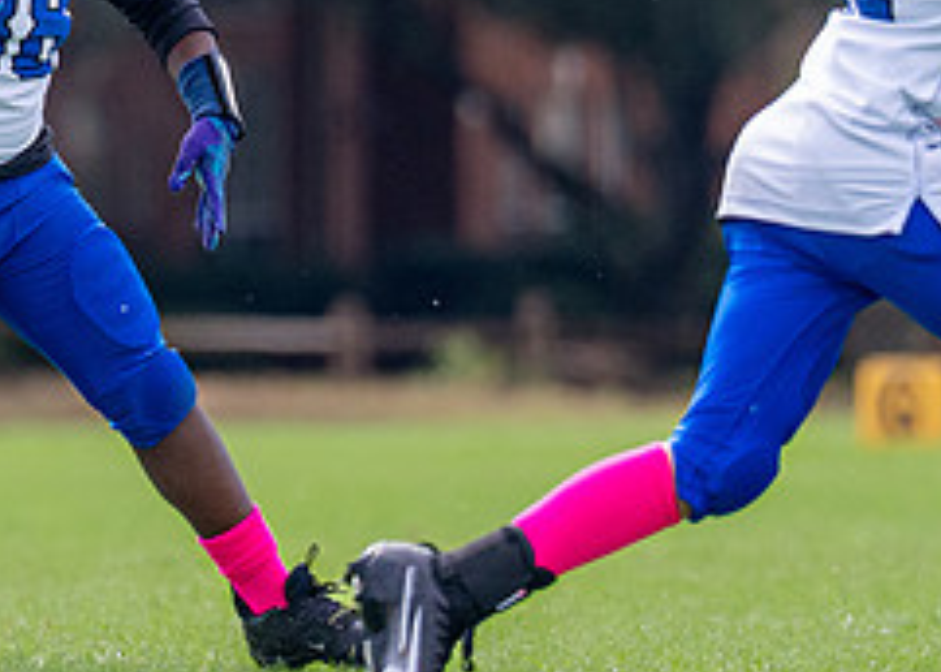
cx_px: -300
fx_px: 27947
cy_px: 87
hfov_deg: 1.9
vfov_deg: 1.4
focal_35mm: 1046
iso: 400
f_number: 2.8
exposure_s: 1/3200
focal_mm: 200
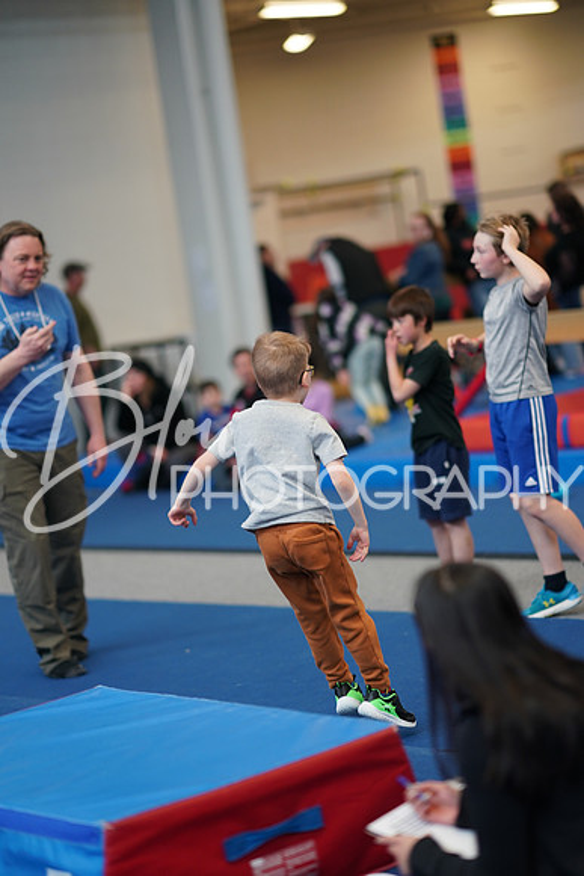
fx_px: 2067
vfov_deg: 23.9
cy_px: 438
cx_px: 292
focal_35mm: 85
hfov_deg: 16.1
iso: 500
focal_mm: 85
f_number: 1.4
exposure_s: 1/500
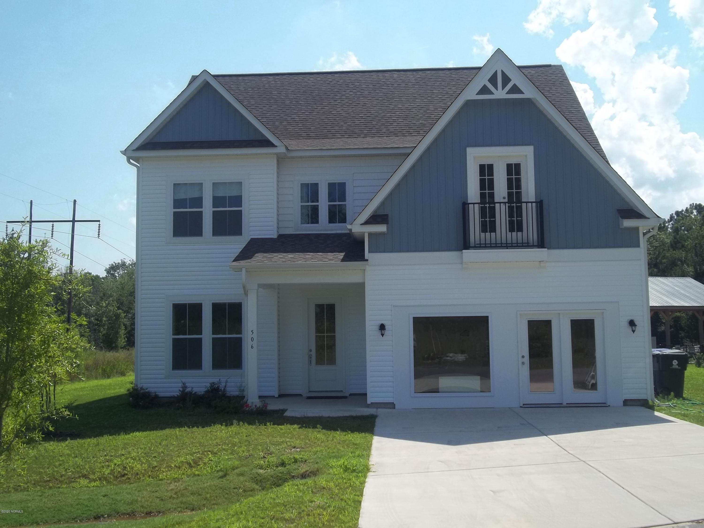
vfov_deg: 36.8
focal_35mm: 39
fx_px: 793
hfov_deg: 47.9
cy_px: 264
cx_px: 352
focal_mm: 7.1
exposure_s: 1/160
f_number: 9.9
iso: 64
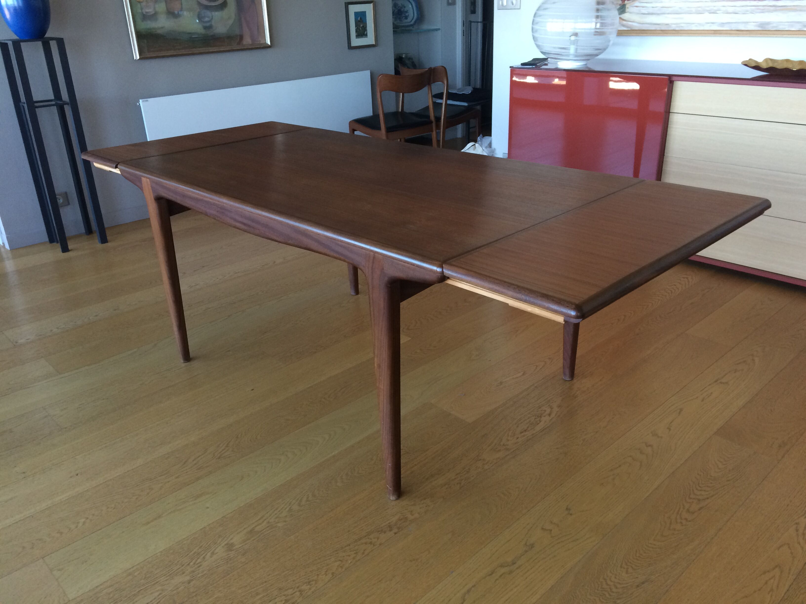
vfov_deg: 48.2
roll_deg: +1.3
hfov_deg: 61.7
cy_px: 302
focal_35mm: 29
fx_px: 675
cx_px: 403
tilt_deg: -26.1
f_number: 2.2
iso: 64
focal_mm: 4.15
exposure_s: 1/33
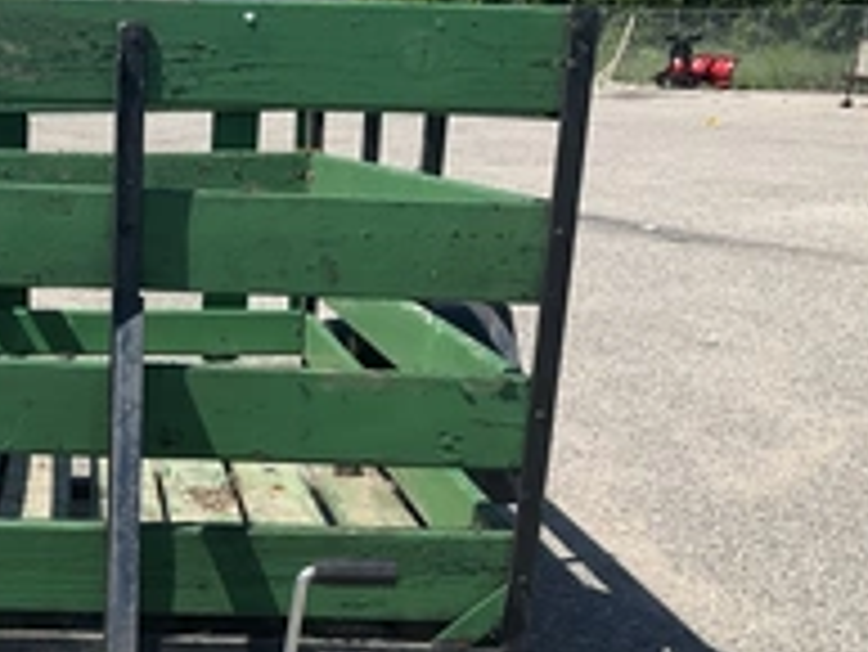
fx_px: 1505
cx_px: 108
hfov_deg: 30.9
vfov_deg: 24.0
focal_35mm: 60
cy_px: 549
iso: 25
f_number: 1.8
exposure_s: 1/1912
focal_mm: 3
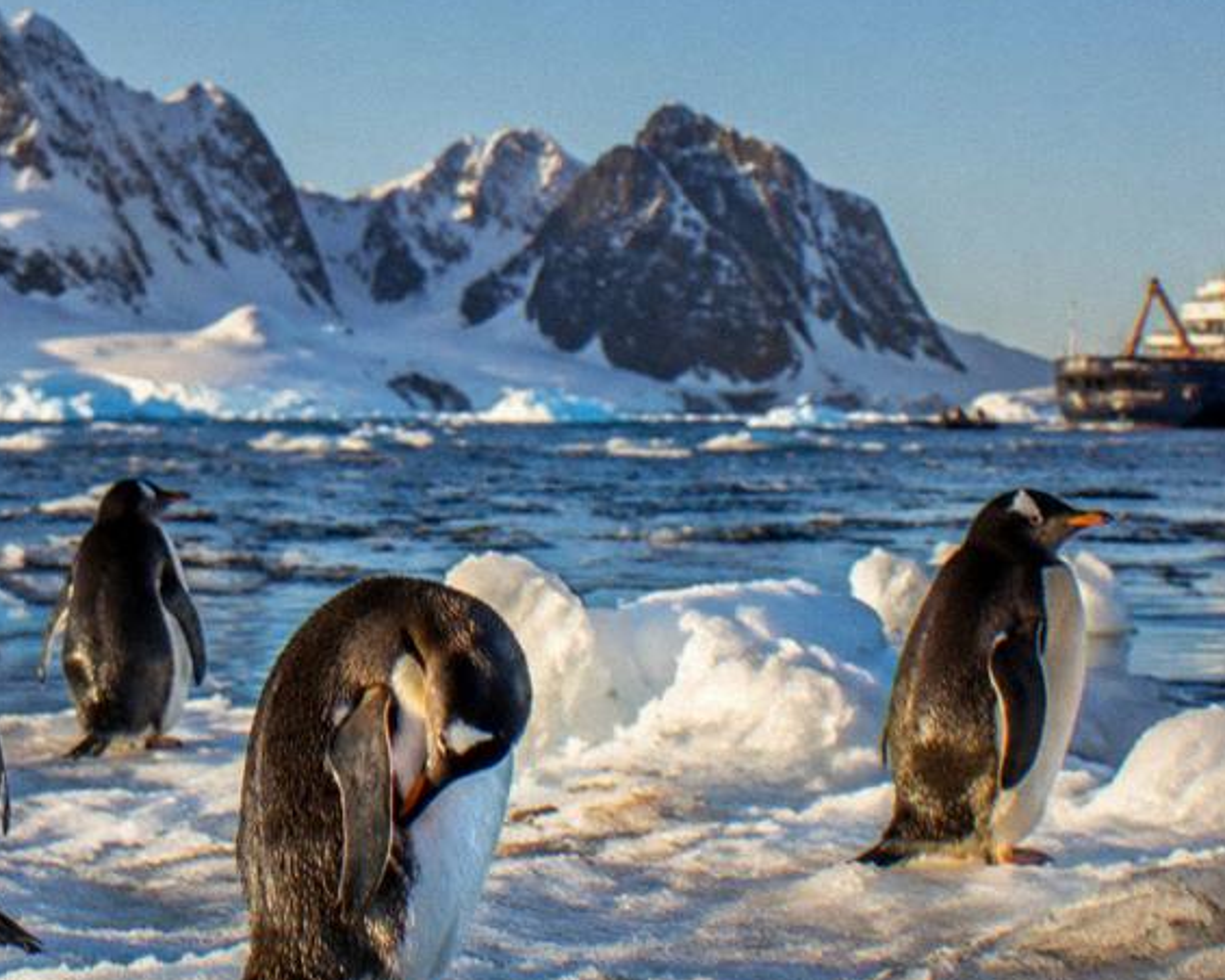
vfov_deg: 19.6
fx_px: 2828
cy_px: 590
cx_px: 518
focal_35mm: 78
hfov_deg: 24.4
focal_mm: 47
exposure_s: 1/2000
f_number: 4
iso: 500
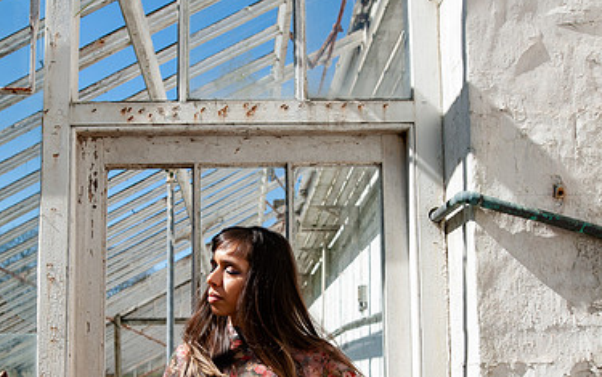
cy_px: 303
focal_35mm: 43
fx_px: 706
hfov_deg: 46.0
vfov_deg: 29.2
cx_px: 248
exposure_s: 1/1250
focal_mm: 24
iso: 200
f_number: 3.5
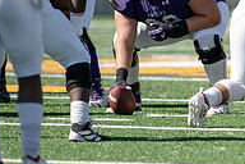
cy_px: 53
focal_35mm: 906
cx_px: 338
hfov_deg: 2.3
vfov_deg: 1.5
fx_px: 6165
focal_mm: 300
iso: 200
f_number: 3.2
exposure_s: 1/1600
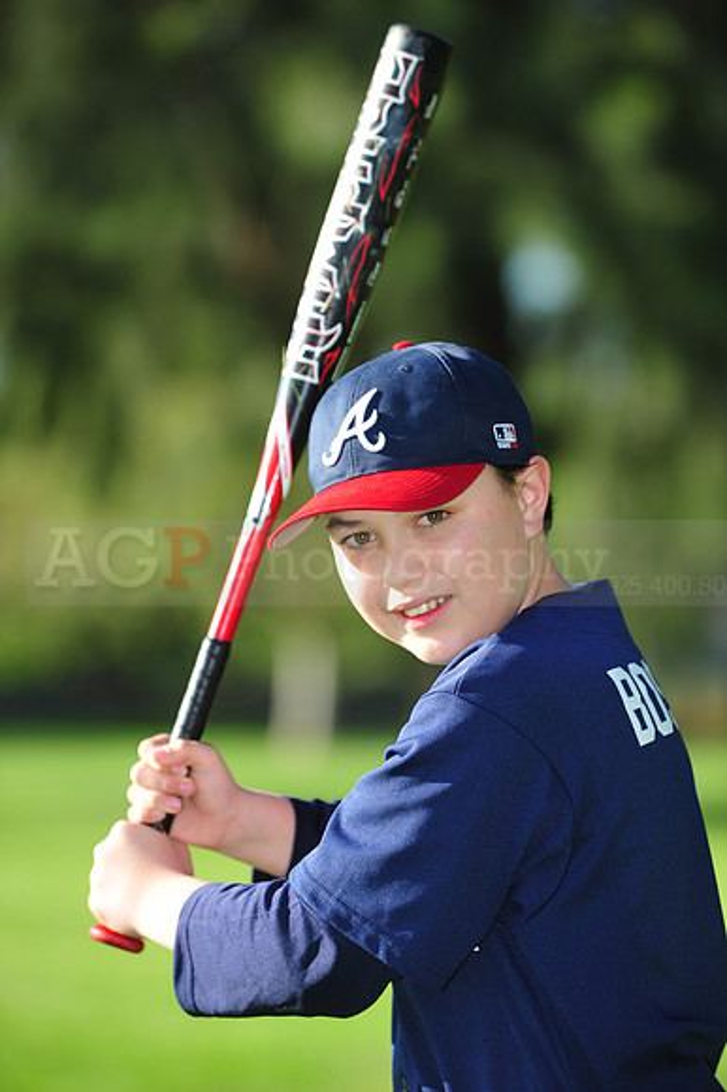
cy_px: 546
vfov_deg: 10.3
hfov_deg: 6.9
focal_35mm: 200
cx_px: 364
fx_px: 6065
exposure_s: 1/500
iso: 200
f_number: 4.5
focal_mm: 200
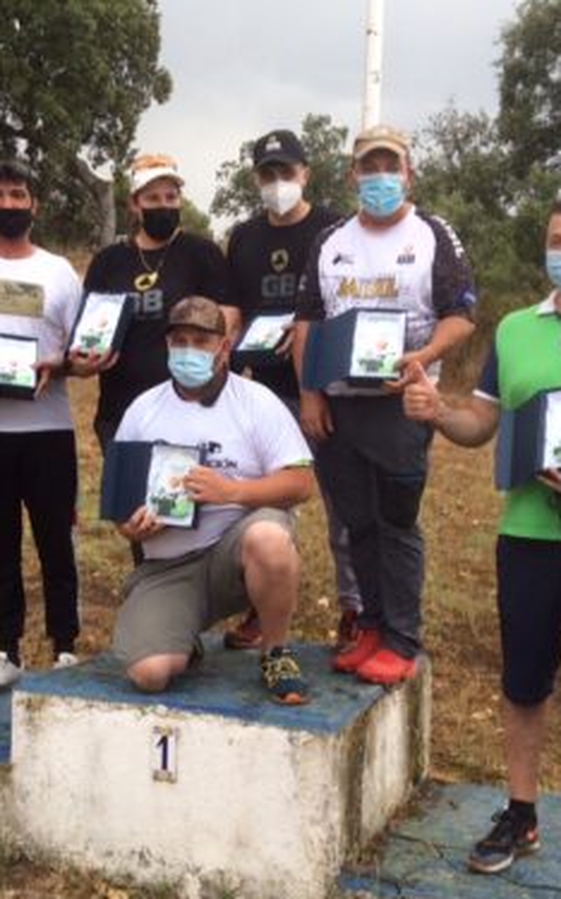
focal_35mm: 54
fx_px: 1322
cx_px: 266
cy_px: 440
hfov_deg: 23.9
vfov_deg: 37.5
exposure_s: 1/201
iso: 32
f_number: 2.4
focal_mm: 3.3
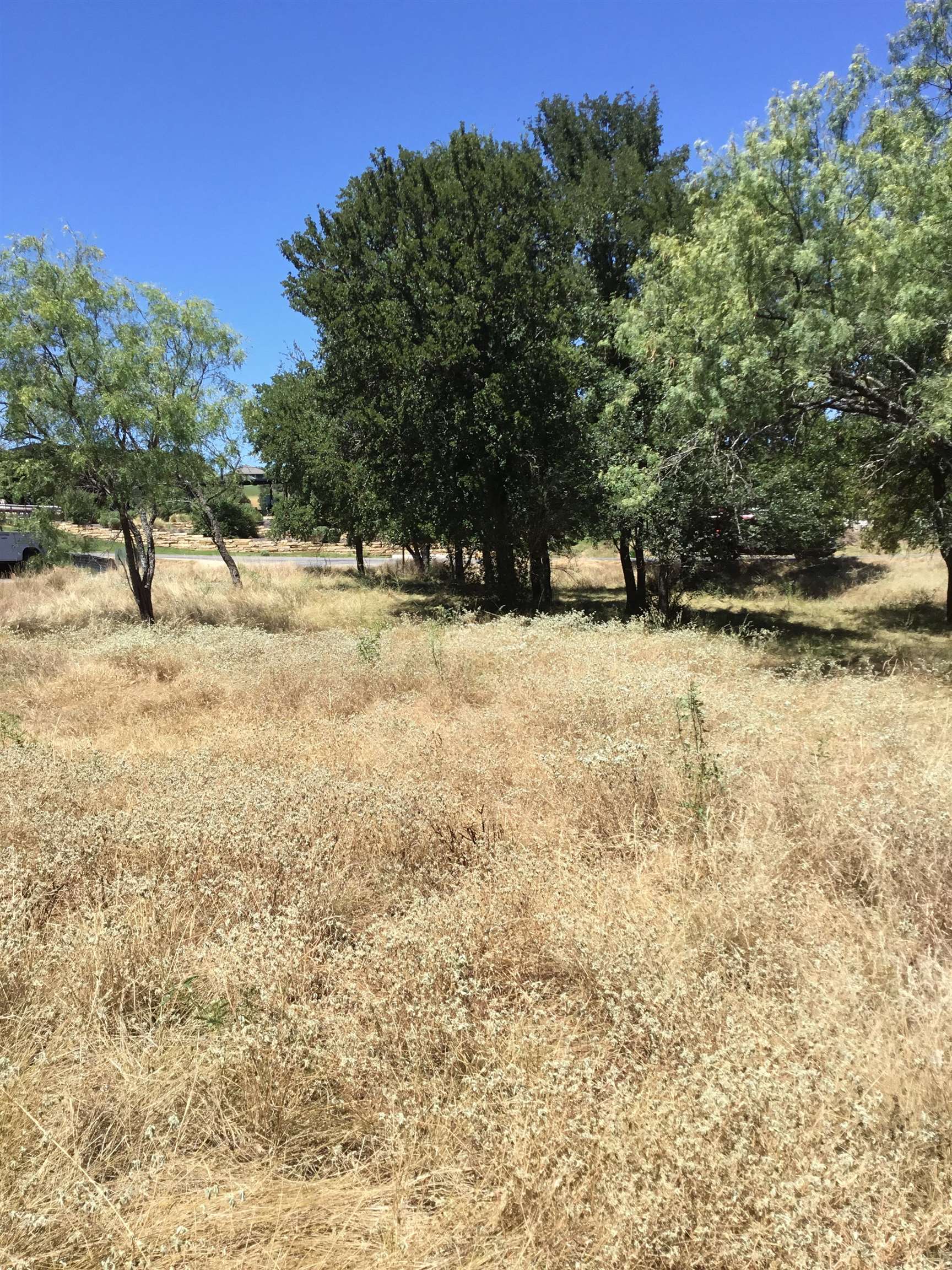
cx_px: 476
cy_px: 635
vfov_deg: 58.4
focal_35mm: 31
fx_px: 1137
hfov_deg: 45.4
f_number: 2.4
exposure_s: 1/926
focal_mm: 3.3
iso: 25
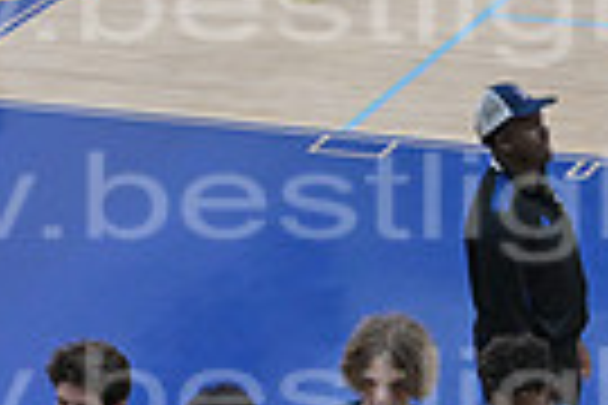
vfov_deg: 6.3
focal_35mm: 215
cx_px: 685
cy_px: 698
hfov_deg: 9.5
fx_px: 3631
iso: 3600
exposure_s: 1/400
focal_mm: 50
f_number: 4
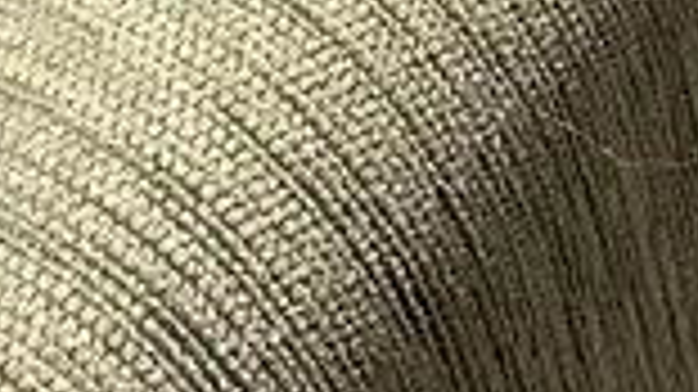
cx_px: 545
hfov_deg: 12.4
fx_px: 3200
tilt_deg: -37.4
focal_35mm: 173
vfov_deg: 6.6
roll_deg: +14.8
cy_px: -563
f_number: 1.78
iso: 500
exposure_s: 1/50
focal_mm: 6.86
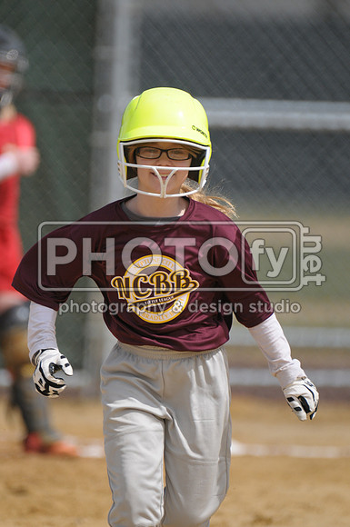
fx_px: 8776
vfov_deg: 3.4
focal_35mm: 600
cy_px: 264
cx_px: 175
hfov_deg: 2.3
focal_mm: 400
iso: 400
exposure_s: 1/4000
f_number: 4
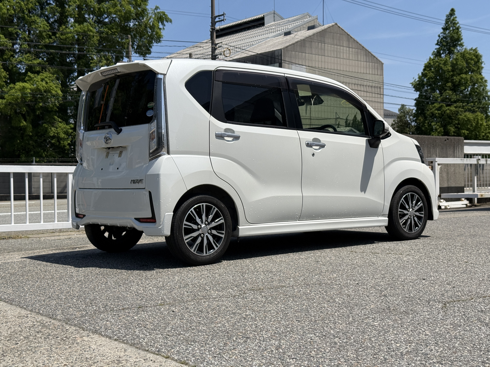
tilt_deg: +0.6
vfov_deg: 30.3
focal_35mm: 48
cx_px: 245
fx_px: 679
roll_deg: +0.9
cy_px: 184
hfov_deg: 39.7
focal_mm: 6.76
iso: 80
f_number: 1.78
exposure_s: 1/7874
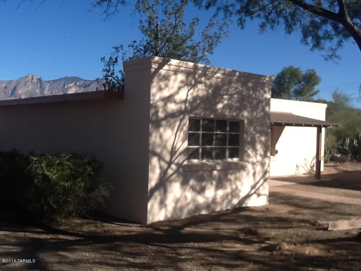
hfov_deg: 42.9
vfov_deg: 32.9
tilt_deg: +0.4
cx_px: 180
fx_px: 459
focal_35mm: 44
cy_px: 136
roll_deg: -0.6
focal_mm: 2.03
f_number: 2.4
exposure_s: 1/1337
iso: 40
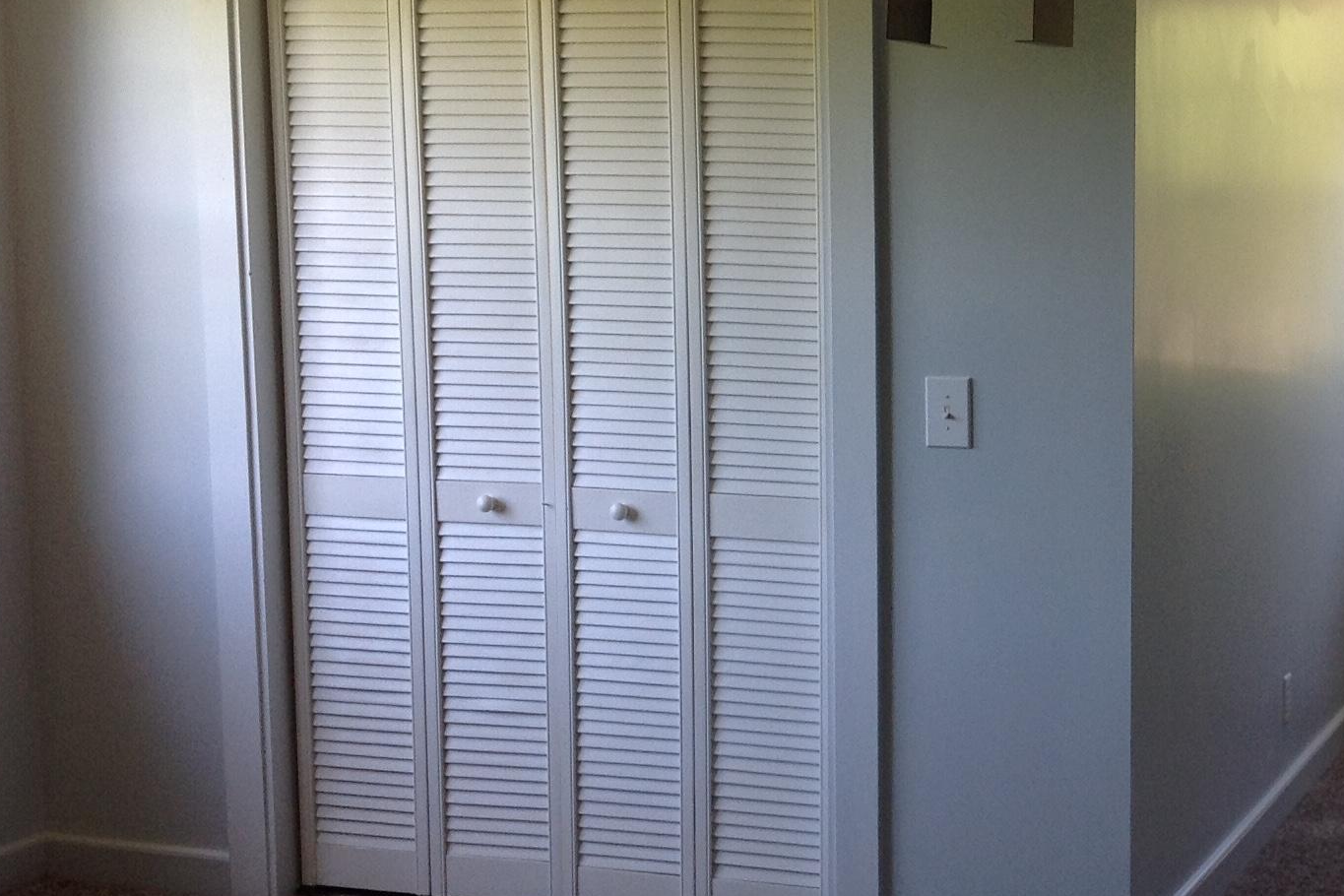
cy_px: 457
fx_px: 2576
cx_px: 1136
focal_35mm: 69
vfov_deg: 19.7
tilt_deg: -7.7
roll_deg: -1.9
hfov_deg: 28.4
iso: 50
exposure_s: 1/40
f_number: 2.4
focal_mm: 4.28
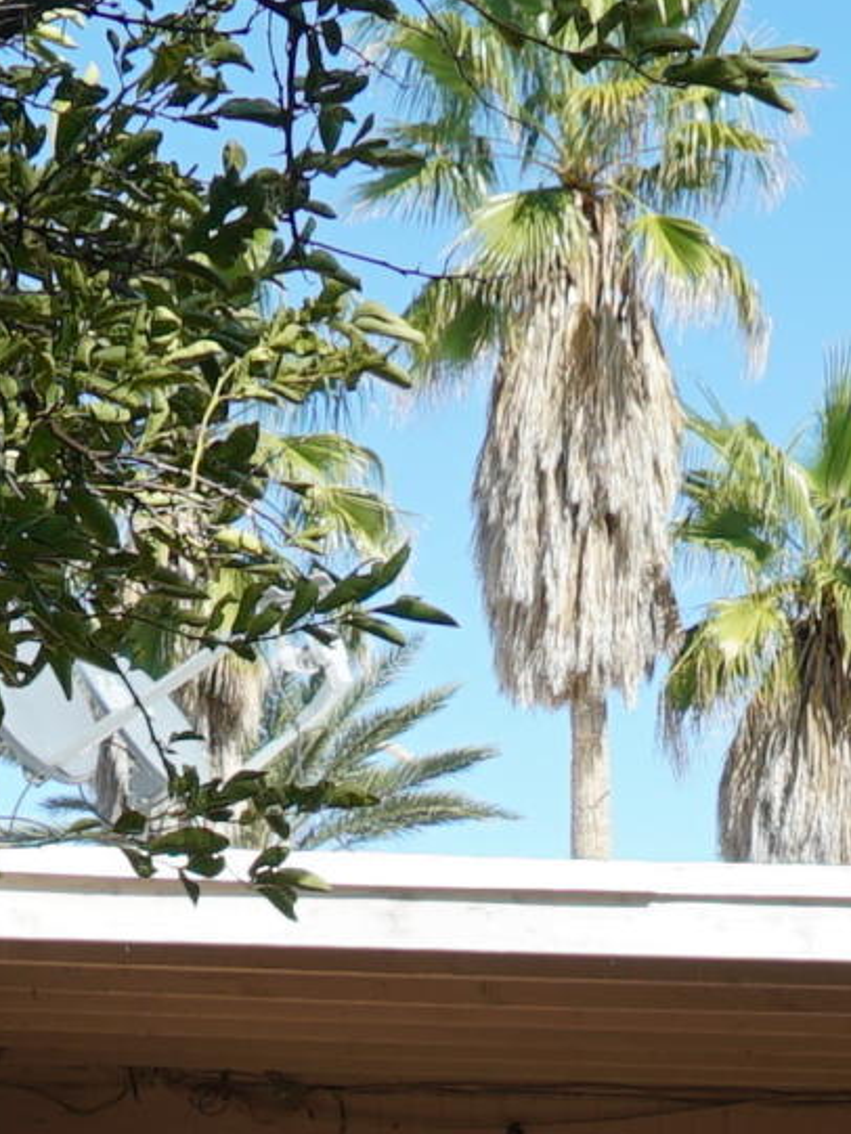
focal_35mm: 128
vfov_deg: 14.4
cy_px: 1691
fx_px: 4194
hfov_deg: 11.6
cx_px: 411
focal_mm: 24
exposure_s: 1/100
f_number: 9
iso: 100
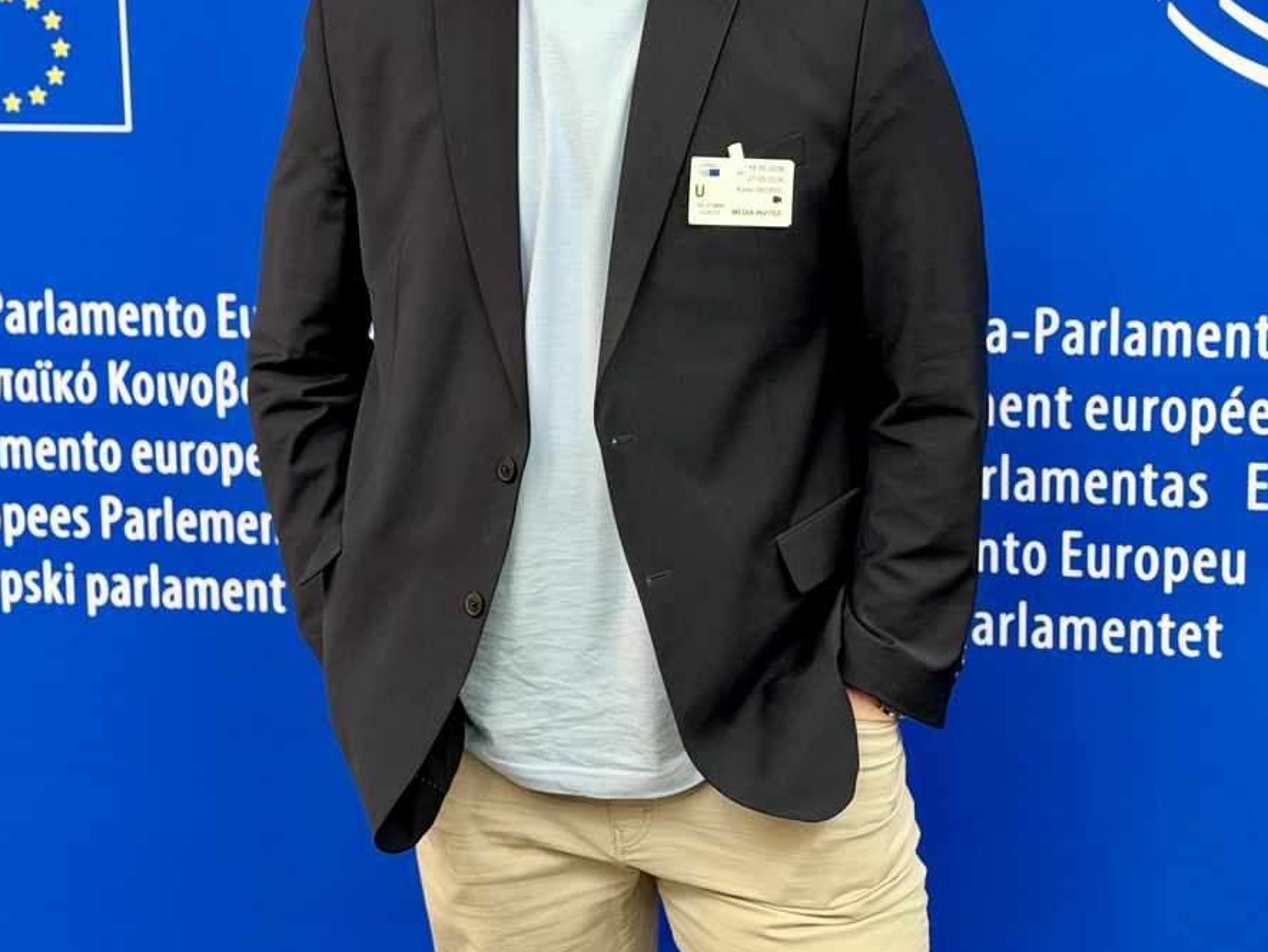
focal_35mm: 65
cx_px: 631
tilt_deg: -7.0
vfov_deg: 22.5
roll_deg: -0.5
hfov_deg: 29.8
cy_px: 282
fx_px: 2382
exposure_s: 1/121
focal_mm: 6.76
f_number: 1.78
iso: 64
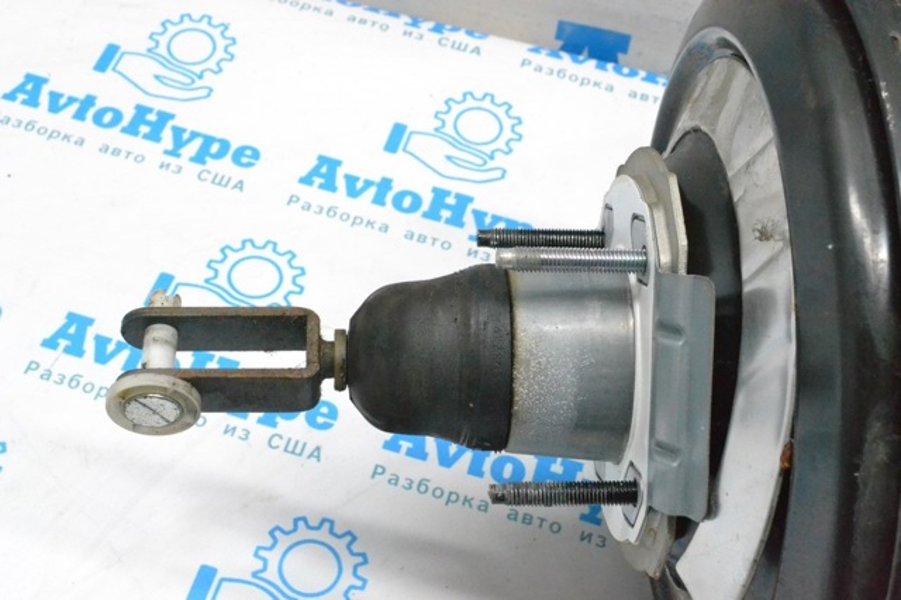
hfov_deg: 36.9
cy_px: 300
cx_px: 450
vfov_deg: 25.0
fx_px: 1351
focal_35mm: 54
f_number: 11
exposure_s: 1/160
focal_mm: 36
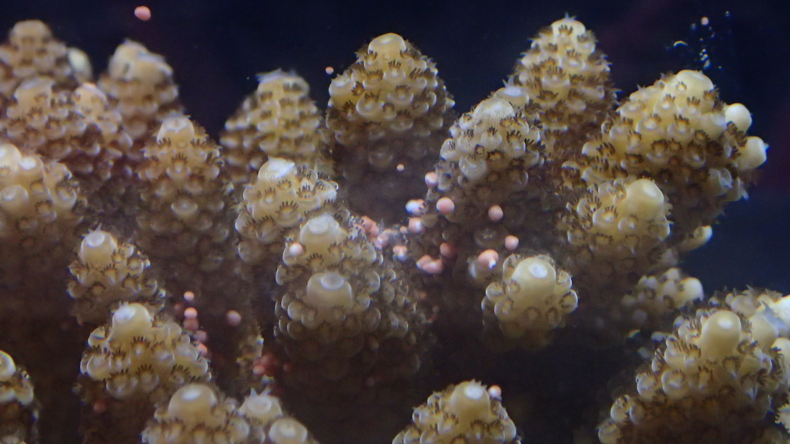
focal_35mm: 110
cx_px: 392
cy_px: 180
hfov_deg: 19.5
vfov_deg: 11.0
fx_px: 2304
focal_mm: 18
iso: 800
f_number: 6.3
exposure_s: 1/160
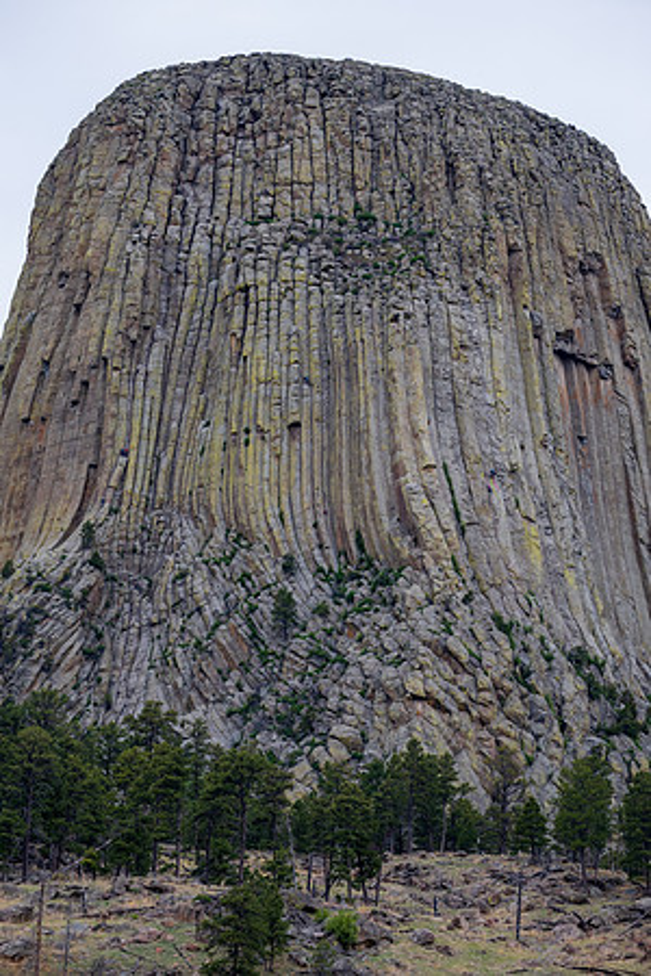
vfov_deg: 11.4
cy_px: 488
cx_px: 326
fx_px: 4882
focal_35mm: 180
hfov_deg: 7.6
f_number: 8
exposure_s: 1/800
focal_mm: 180
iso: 560
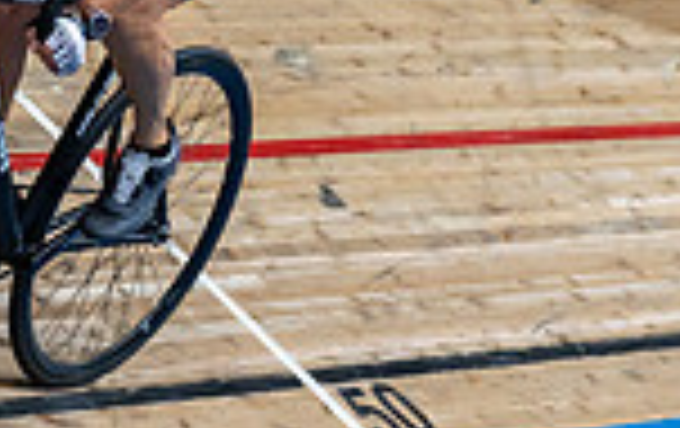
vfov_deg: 3.8
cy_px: -155
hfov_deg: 6.1
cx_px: 131
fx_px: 6387
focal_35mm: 344
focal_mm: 88
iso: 3200
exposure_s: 1/1000
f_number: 2.8
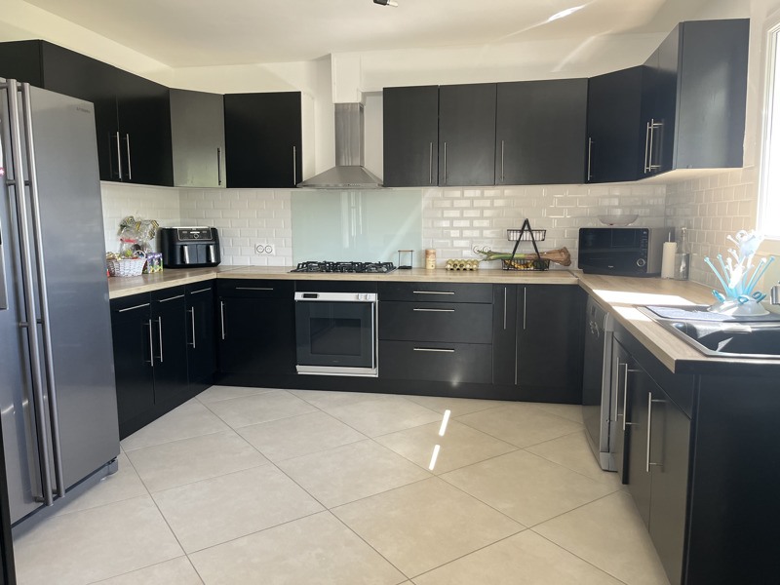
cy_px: 292
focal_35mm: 26
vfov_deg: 53.1
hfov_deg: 67.3
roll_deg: +0.5
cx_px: 390
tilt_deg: -6.0
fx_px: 586
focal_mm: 5.1
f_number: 1.6
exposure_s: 1/121
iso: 125
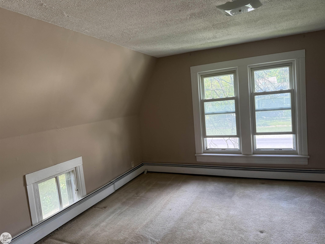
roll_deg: +5.4
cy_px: 122
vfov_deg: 56.8
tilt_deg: -5.9
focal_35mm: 24
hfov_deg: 71.6
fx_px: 225
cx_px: 162
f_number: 1.78
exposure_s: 1/115
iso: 200
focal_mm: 6.76
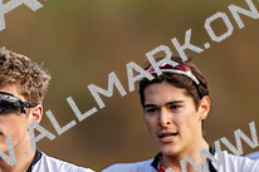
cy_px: 217
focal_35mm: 1693
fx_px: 12170
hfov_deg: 1.2
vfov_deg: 0.8
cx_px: 60
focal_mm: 600
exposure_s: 1/2500
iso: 800
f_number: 4
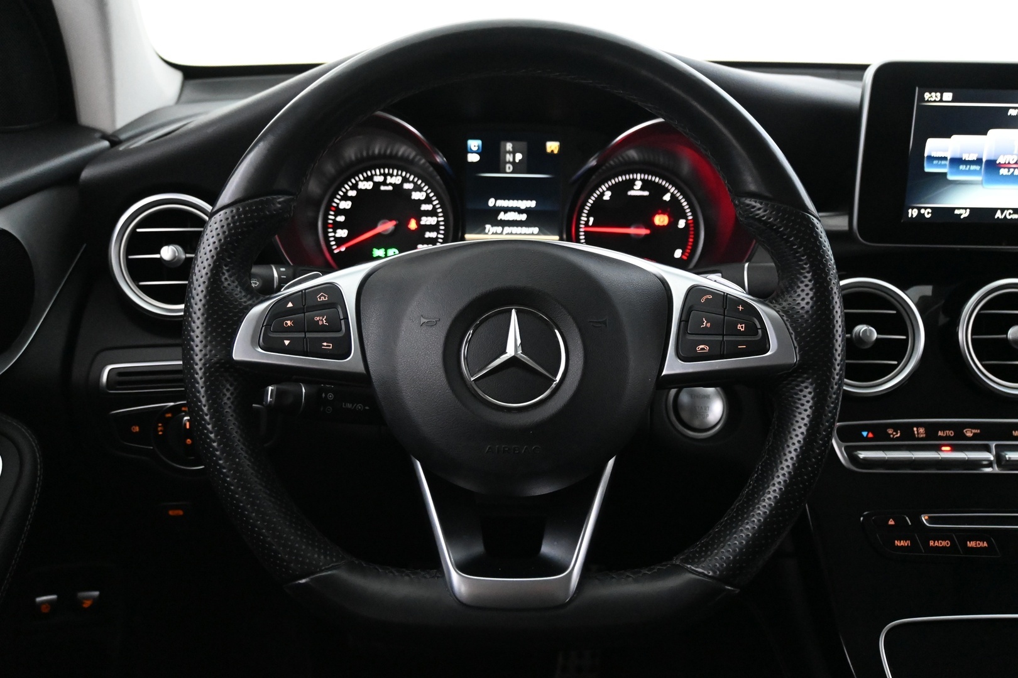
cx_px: 509
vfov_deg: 40.0
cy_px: 339
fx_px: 933
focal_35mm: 33
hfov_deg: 57.2
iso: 5600
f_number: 4
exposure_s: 1/40
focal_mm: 22
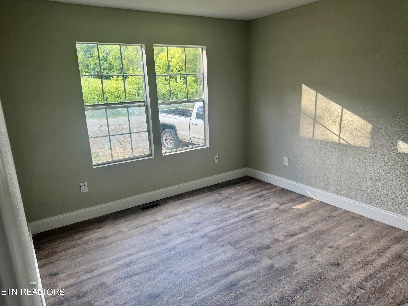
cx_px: 204
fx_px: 283
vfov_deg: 56.8
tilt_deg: -15.8
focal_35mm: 24
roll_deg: +2.0
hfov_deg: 71.6
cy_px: 153
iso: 64
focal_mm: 6.76
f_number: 1.78
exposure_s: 1/174
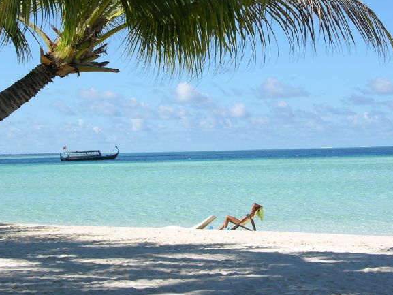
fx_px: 977
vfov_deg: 17.1
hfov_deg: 22.8
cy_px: 93
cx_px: 191
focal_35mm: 86
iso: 50
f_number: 5.7
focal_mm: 15.7
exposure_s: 1/250
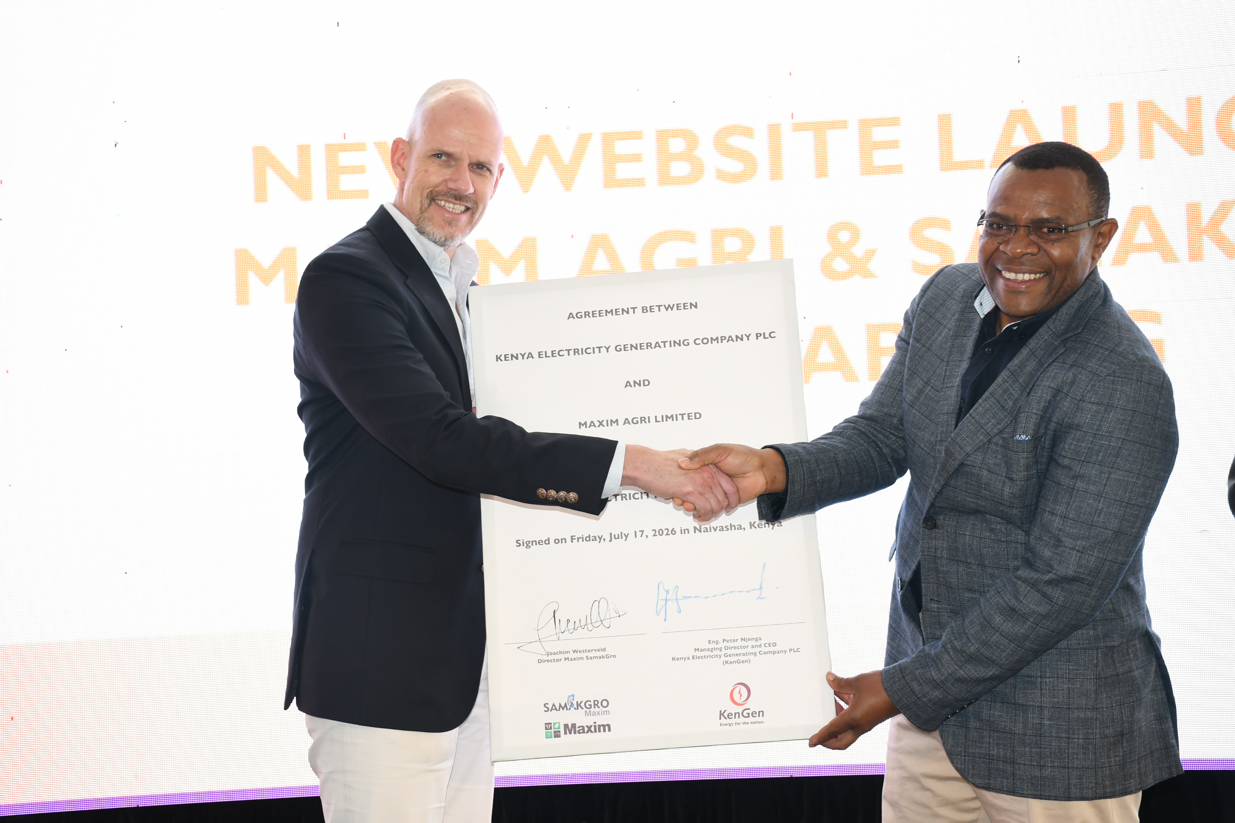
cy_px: 412
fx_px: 1784
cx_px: 618
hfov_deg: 38.2
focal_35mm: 52
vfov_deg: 26.0
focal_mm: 35
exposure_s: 1/160
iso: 640
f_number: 5.6
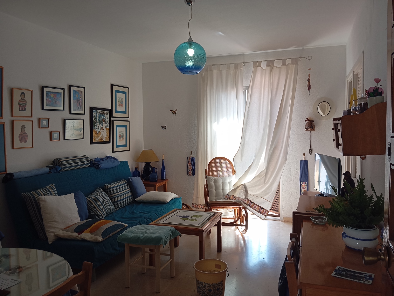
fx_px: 319
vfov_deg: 49.8
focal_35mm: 28
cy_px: 148
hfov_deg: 63.4
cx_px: 197
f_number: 1.8
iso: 206
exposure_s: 1/100
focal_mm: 4.22
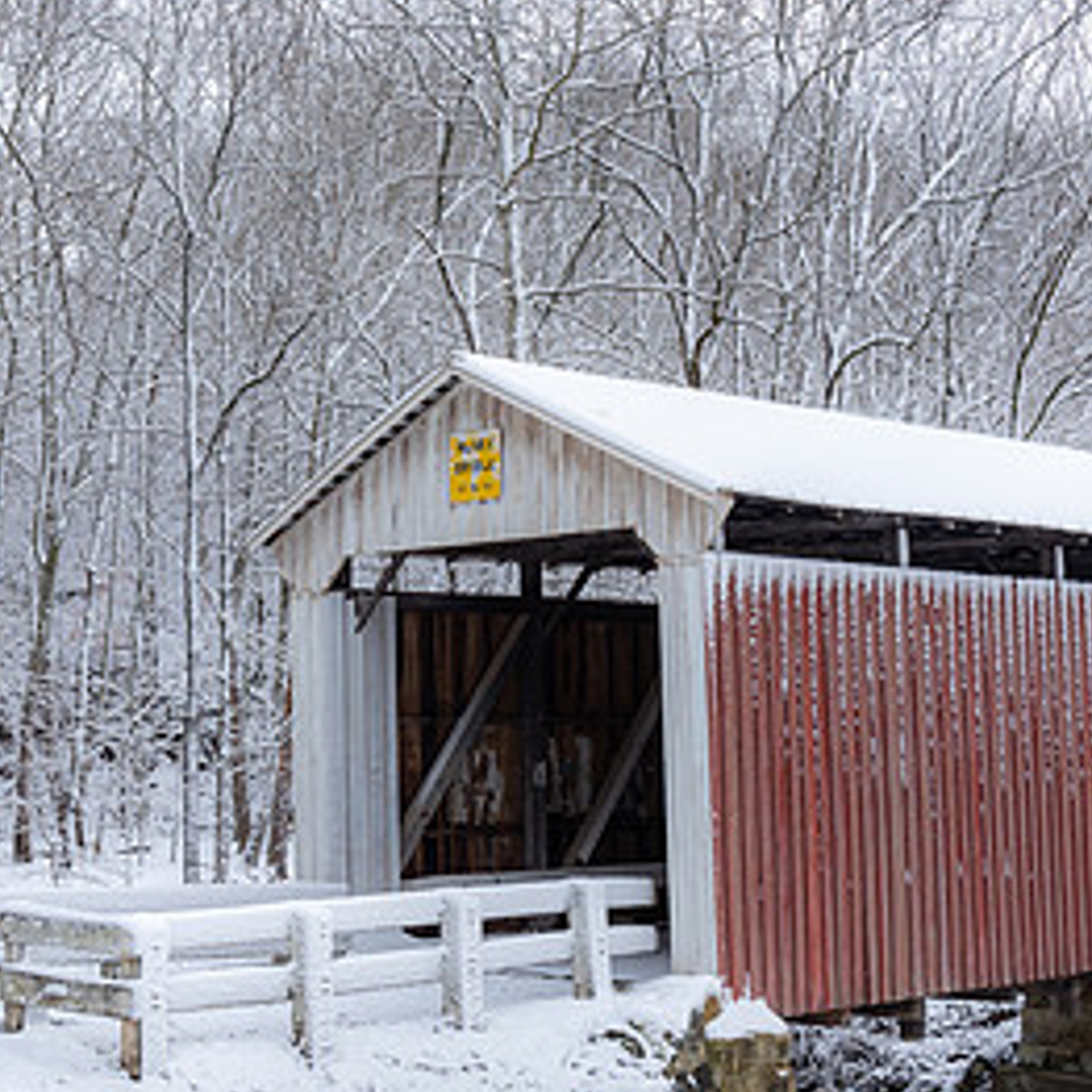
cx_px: 446
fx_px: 2284
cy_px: 544
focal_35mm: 64
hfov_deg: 26.8
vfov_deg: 26.9
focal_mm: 34
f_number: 13
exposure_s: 1/60
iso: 100
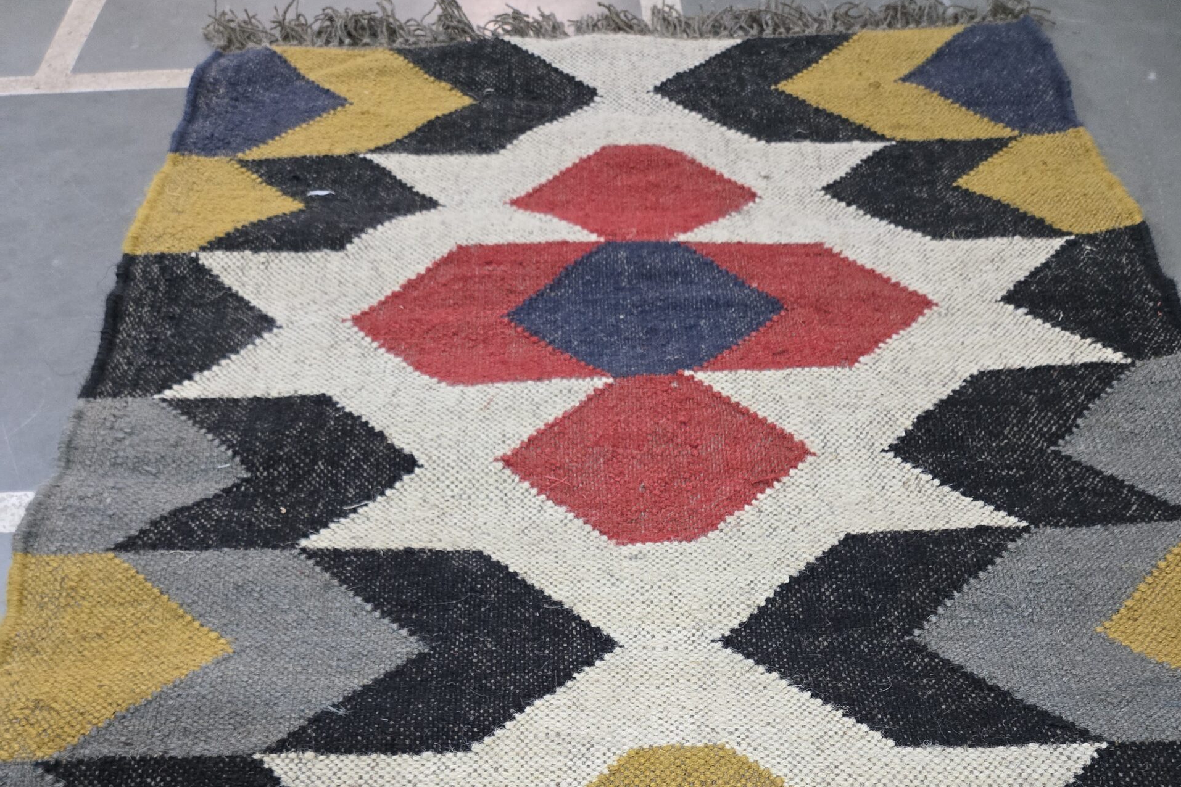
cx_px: 592
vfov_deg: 37.3
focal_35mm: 32
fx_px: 1050
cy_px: 767
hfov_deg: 58.7
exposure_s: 1/100
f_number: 1.8
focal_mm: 5.4
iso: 800
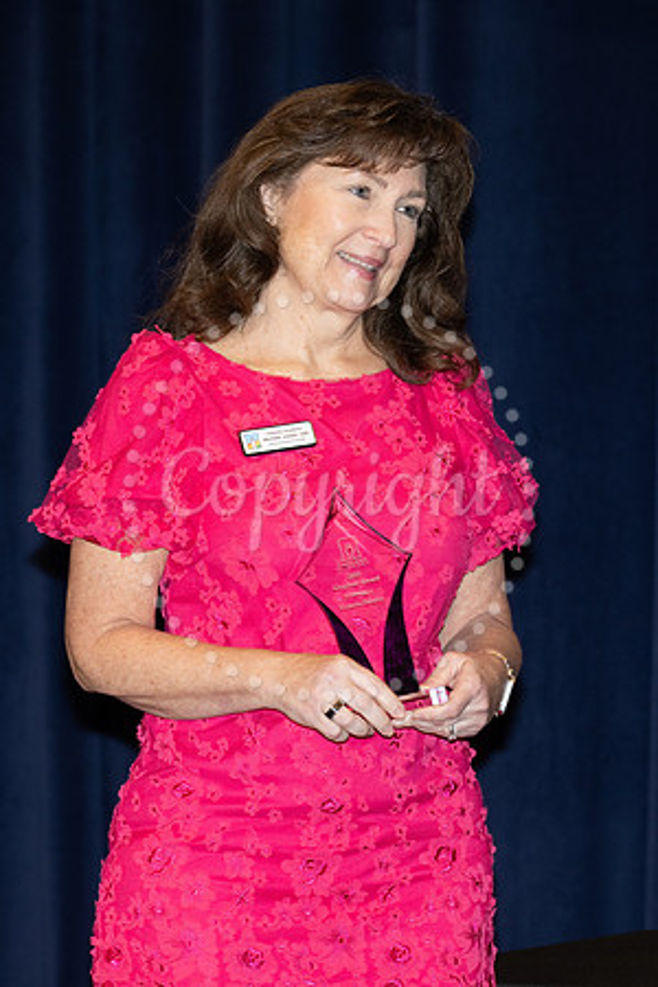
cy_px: 494
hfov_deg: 4.6
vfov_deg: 6.9
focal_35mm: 300
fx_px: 8224
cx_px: 510
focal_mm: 200
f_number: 5.6
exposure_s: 1/160
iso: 1000
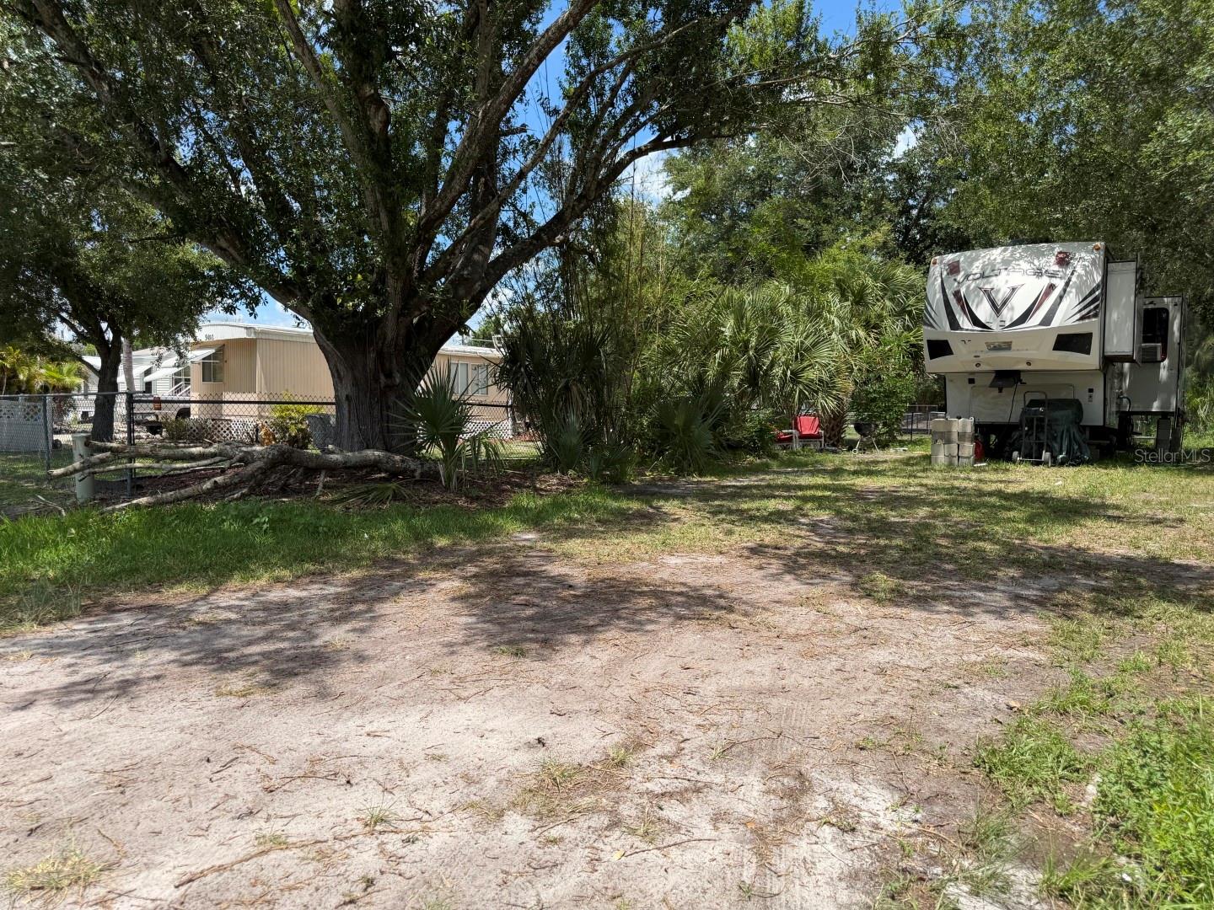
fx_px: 842
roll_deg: -0.3
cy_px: 455
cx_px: 607
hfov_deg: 71.6
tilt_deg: -3.3
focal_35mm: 24
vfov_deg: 56.8
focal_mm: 6.76
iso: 80
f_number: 1.78
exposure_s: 1/3425
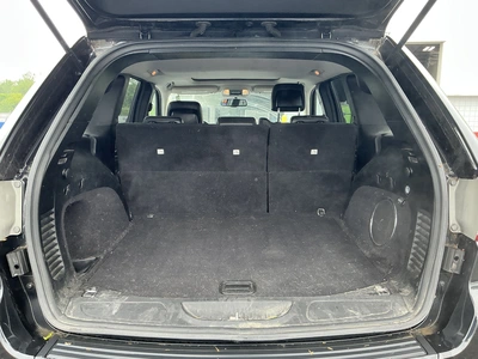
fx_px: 387
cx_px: 239
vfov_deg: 49.7
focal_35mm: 28
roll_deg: -0.9
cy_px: 180
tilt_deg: -8.1
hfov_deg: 63.4
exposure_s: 1/122
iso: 64
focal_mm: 3
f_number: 1.8
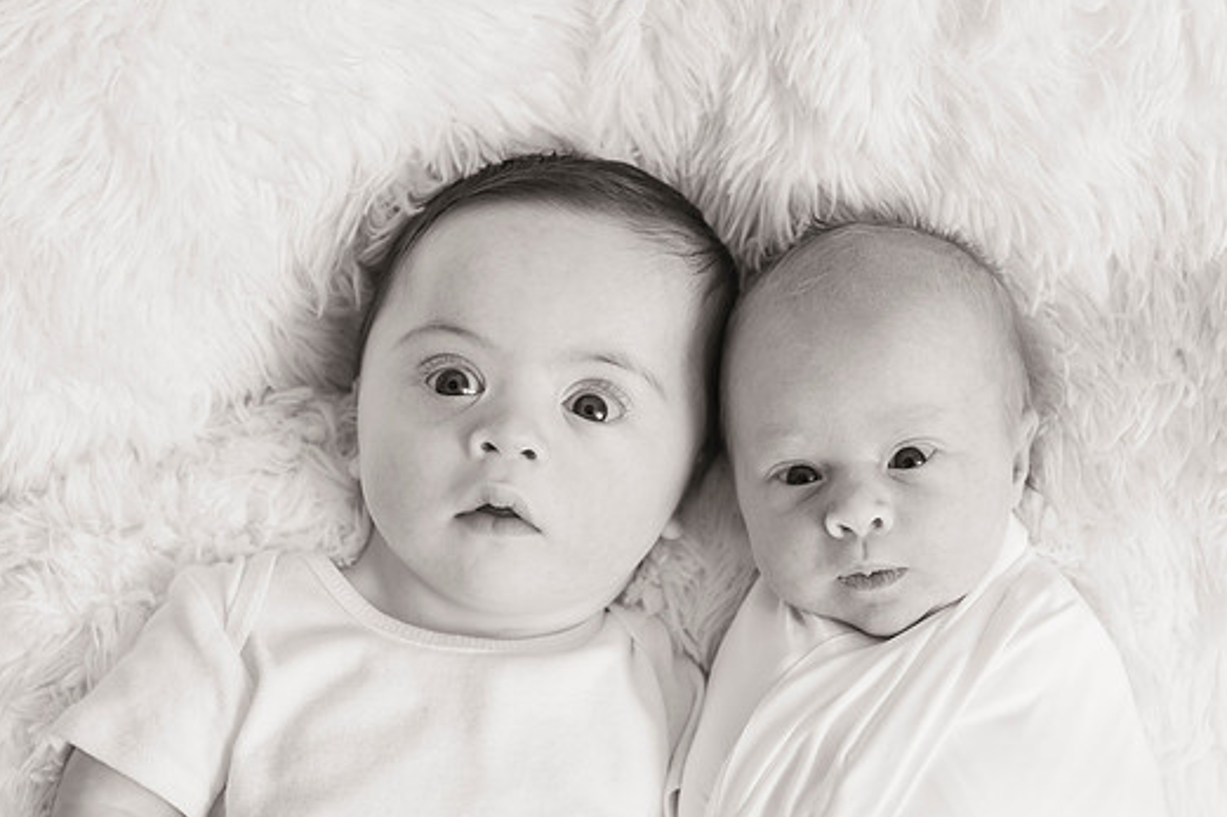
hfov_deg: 26.0
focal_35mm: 78
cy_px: 371
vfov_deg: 17.5
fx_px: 2658
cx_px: 650
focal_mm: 70
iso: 500
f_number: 4.5
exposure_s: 1/160
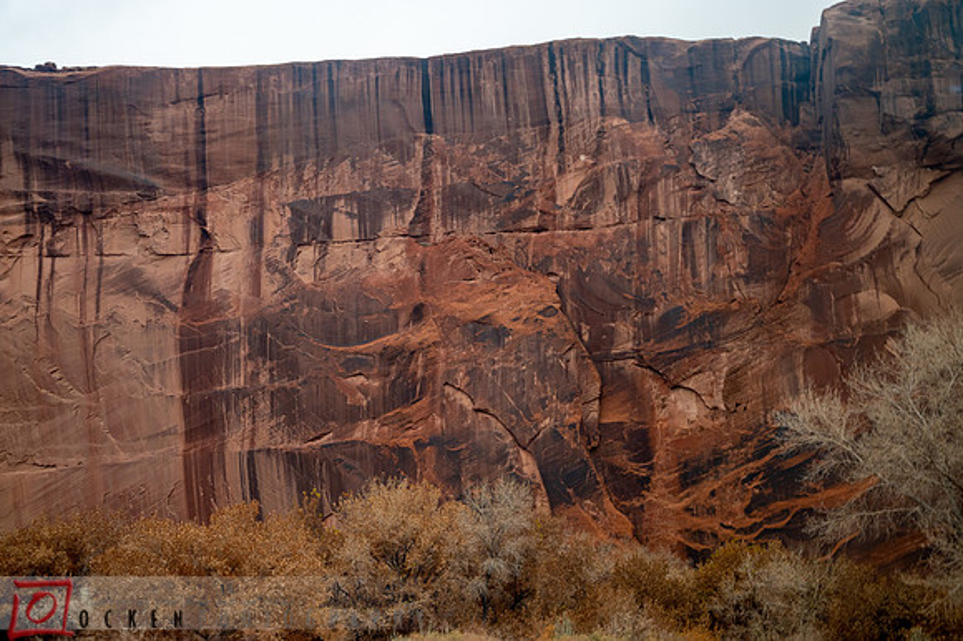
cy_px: 320
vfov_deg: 27.0
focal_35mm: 50
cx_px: 482
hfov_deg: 39.6
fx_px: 1337
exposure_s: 1/125
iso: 400
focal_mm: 50
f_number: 4.5
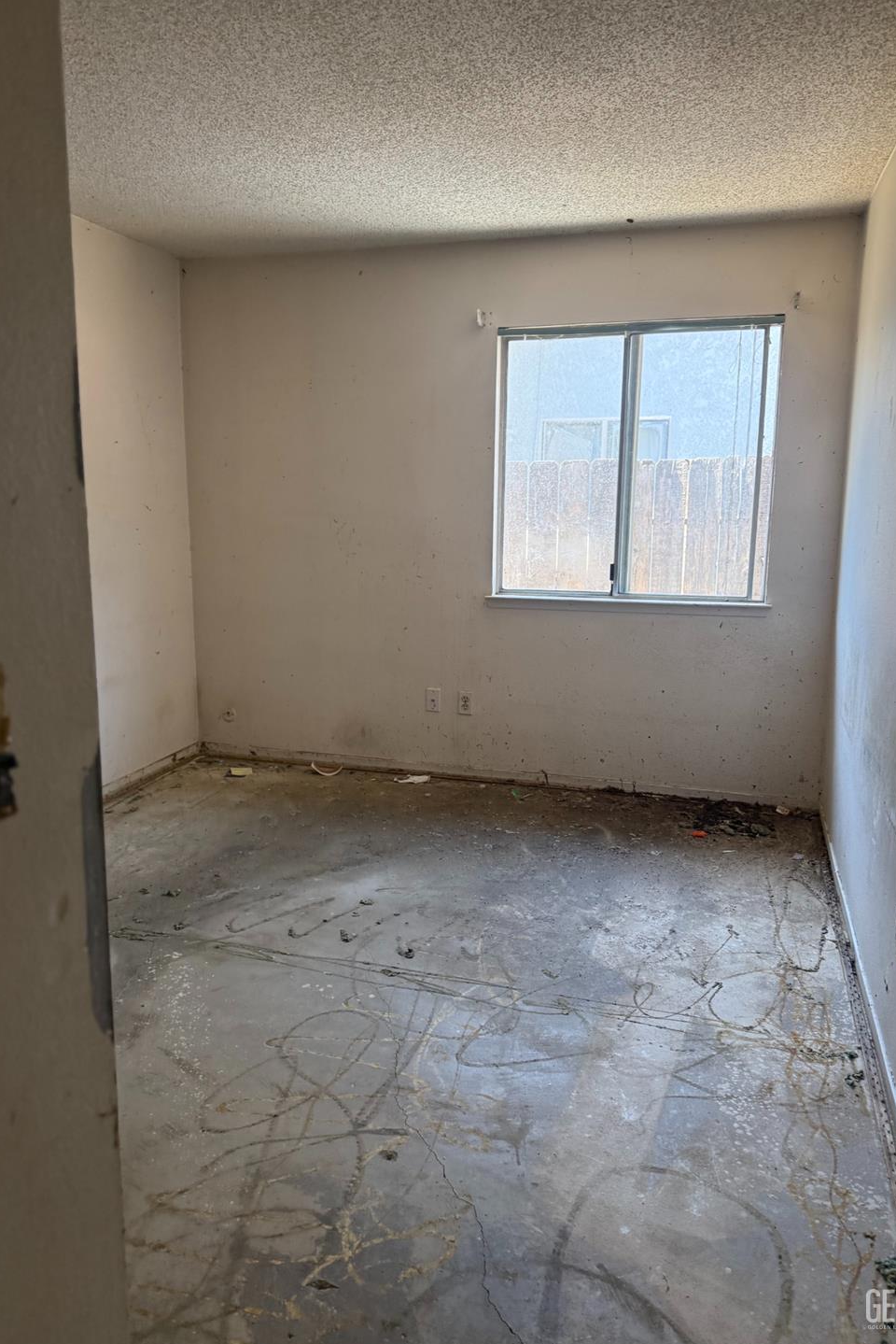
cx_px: 426
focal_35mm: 26
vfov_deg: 69.4
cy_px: 653
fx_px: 970
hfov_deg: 49.6
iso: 200
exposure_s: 1/137
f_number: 1.78
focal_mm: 6.76
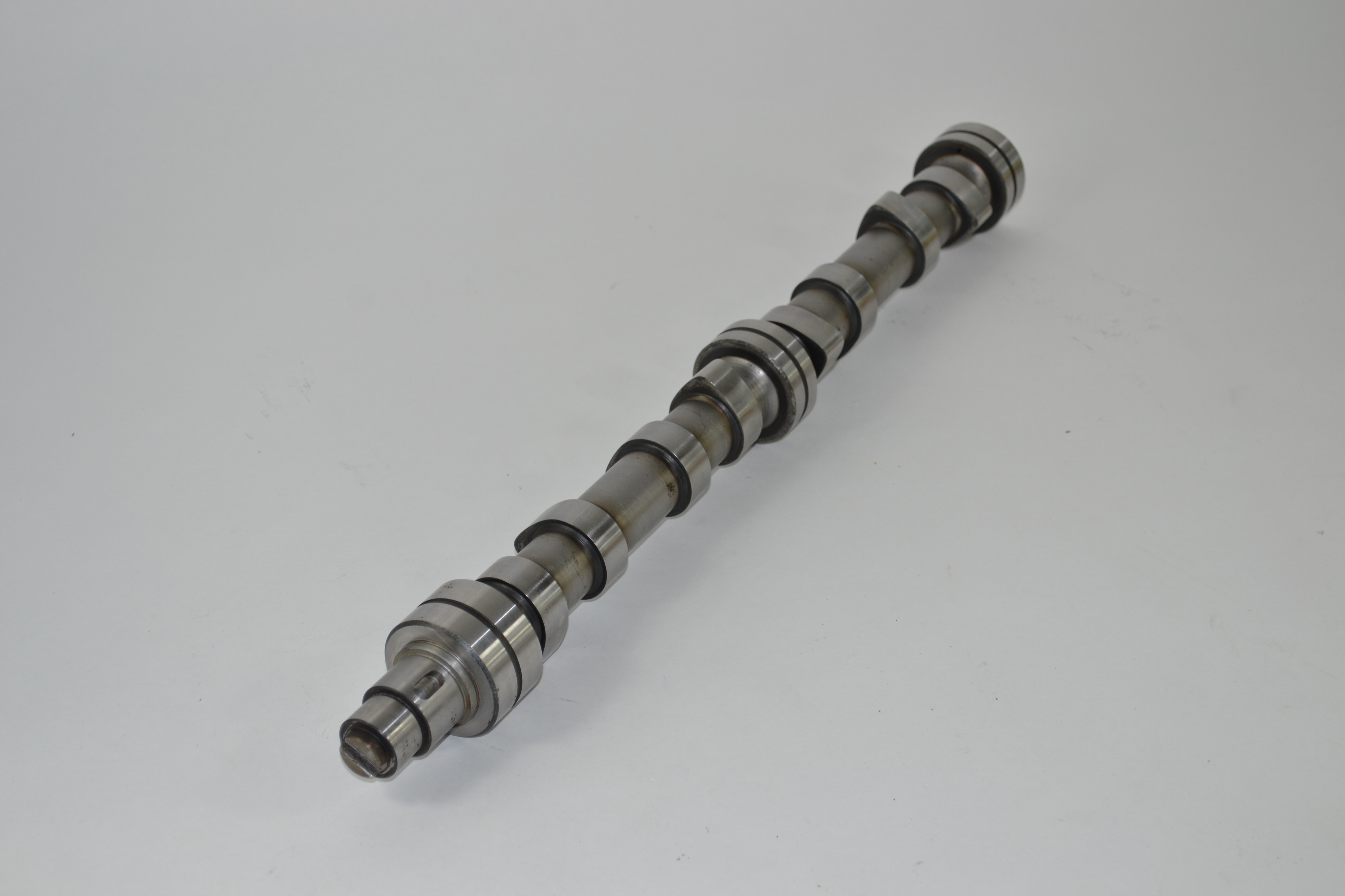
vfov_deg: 20.6
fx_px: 2466
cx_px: 672
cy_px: 448
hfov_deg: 30.5
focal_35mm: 66
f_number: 6.3
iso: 100
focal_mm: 44
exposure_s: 1/80
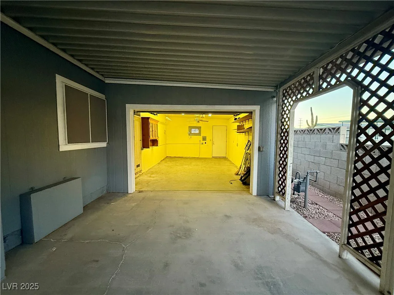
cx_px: 197
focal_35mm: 14
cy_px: 148
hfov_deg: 102.1
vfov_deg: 85.7
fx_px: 159
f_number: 2.2
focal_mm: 2.22
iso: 640
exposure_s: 1/60
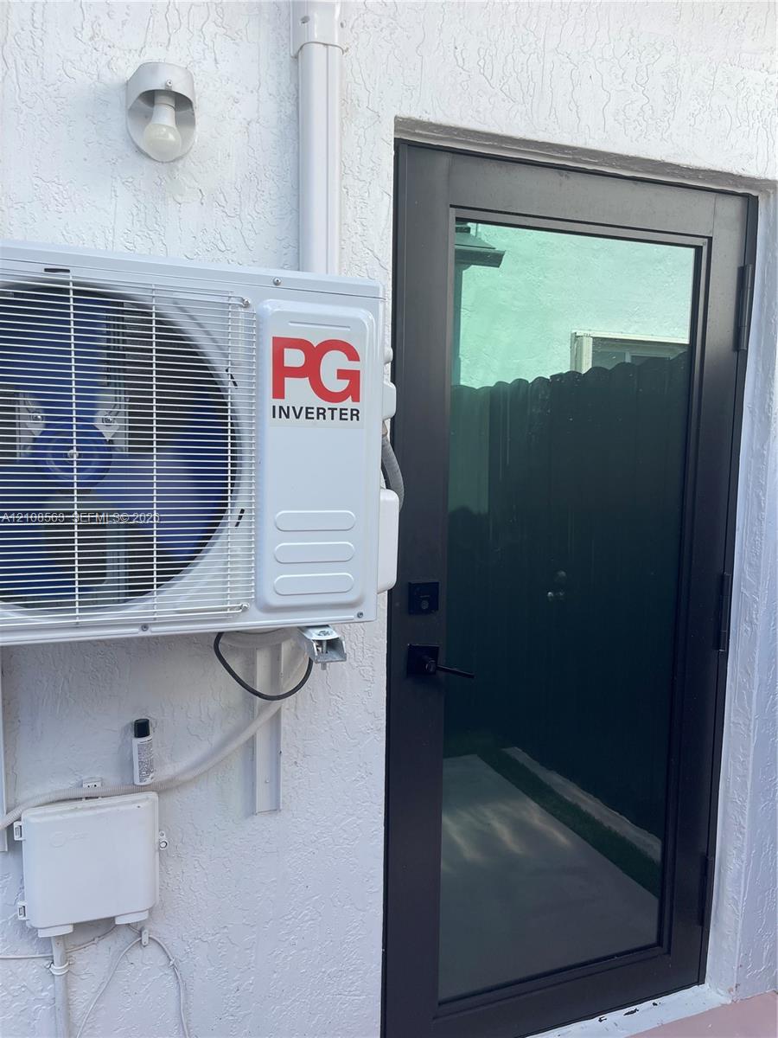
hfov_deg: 54.9
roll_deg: +0.1
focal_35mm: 25
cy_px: 519
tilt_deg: -6.7
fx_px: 749
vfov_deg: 69.4
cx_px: 389
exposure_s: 1/717
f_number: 1.6
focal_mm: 5.1
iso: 32
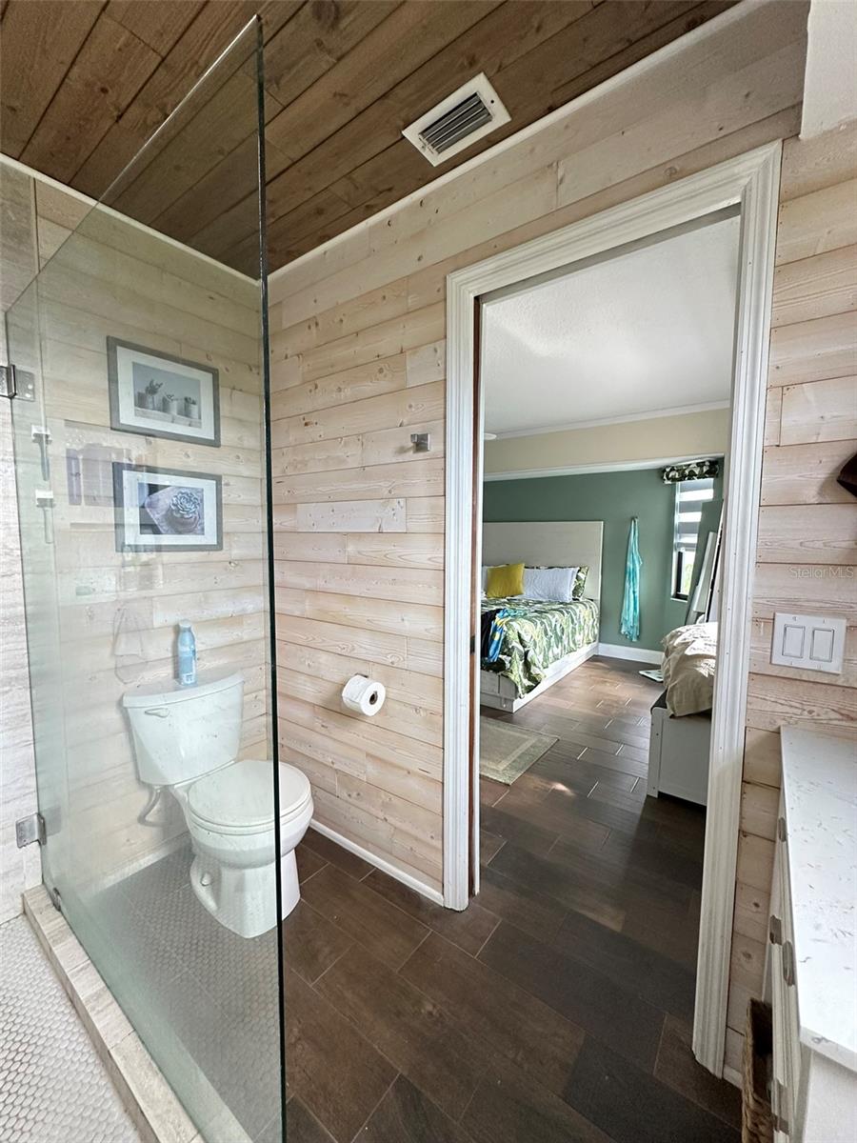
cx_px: 428
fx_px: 462
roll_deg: -0.4
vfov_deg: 102.1
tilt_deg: -3.3
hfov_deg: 85.7
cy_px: 572
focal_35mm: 14
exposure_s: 1/70
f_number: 2.2
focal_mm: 2.22
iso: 320
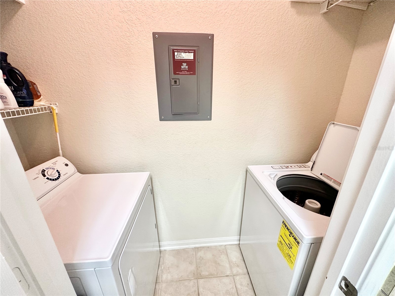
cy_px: 148
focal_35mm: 14
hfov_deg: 102.1
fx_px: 160
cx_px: 198
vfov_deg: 85.7
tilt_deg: -19.1
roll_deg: +0.4
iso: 250
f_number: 2.2
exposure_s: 1/60
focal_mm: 2.22
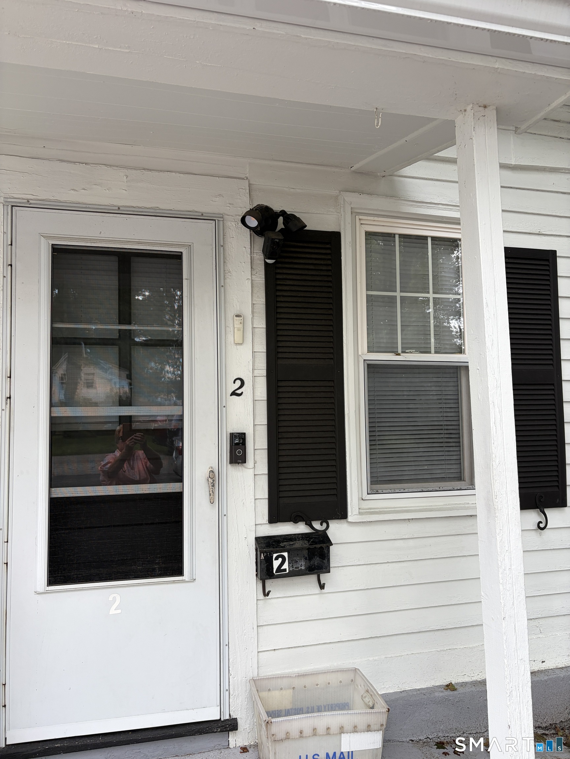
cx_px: 285
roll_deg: +0.8
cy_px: 380
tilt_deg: +4.4
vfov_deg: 67.3
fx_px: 571
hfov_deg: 53.1
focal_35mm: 26
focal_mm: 5.96
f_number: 1.6
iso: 50
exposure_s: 1/334
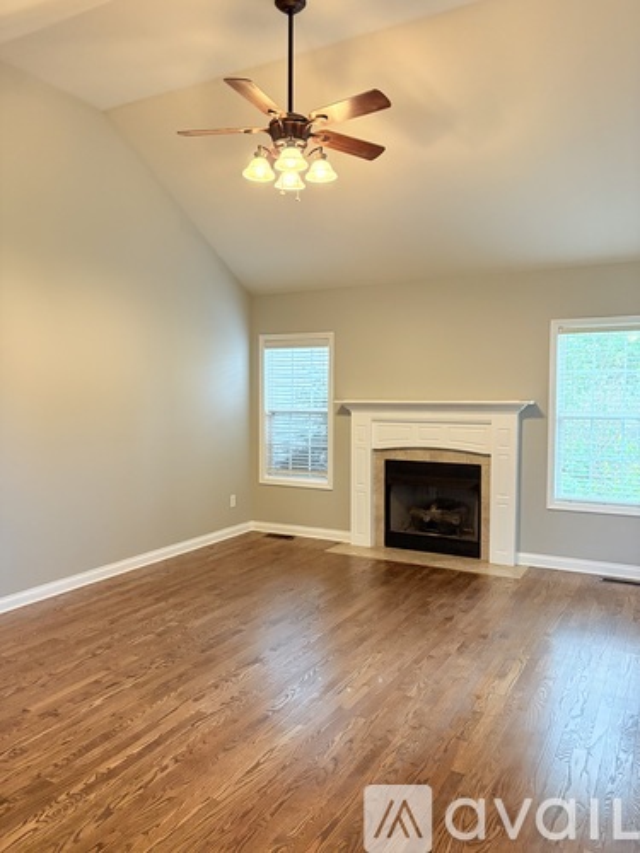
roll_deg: -0.4
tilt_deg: -2.4
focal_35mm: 26
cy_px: 426
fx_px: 641
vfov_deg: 67.3
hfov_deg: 53.1
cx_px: 320
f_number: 1.6
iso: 400
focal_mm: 5.96
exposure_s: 1/60
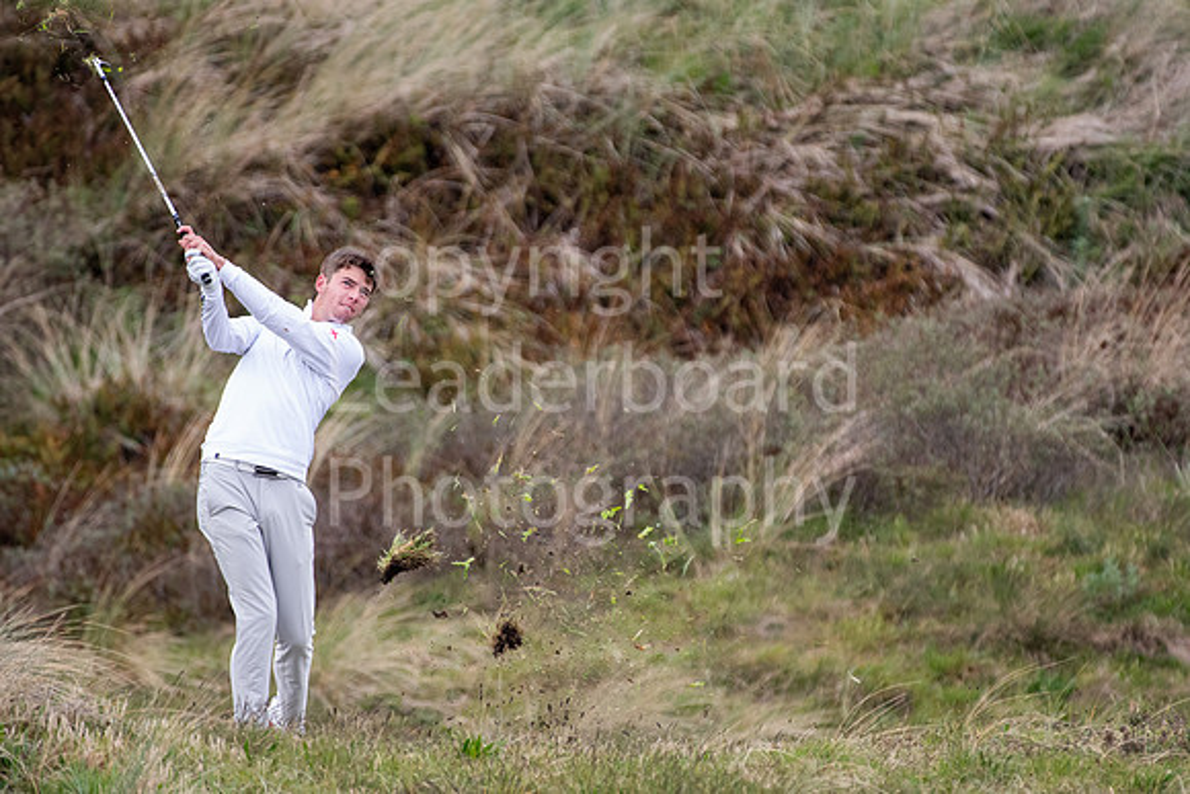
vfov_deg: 1.9
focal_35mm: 720
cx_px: 595
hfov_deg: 2.9
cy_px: 397
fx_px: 23804
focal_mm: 480
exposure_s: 1/1000
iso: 1250
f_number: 5.6
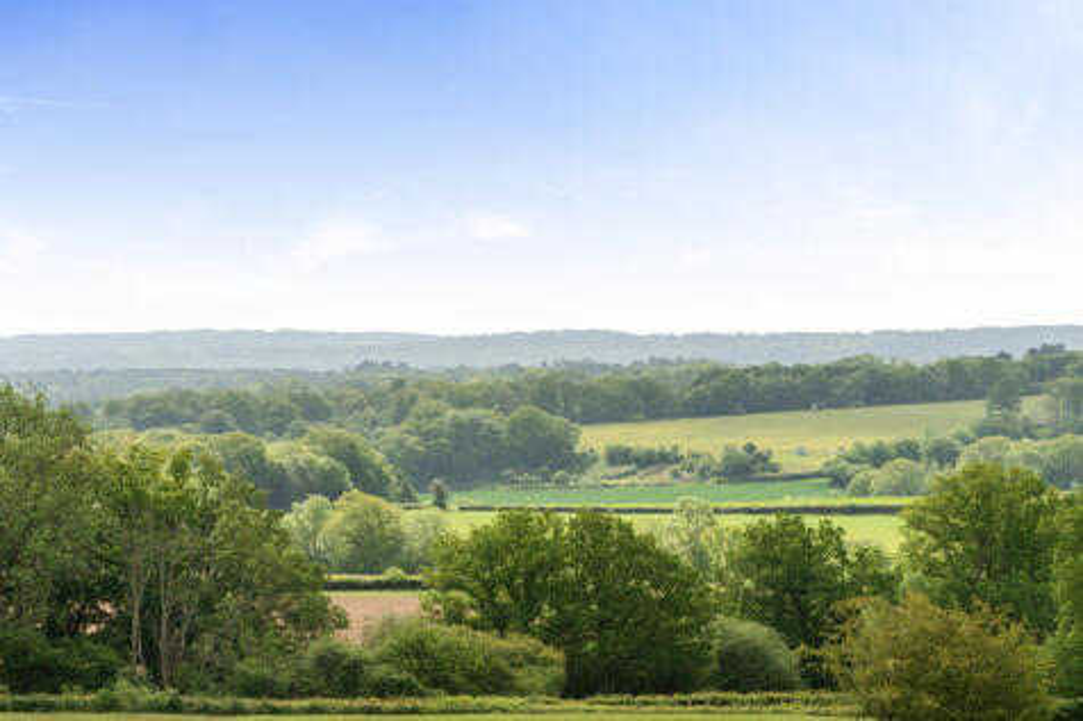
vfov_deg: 13.7
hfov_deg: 20.4
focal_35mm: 100
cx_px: 542
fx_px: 3007
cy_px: 360
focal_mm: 67
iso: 400
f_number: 8
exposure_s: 1/1250
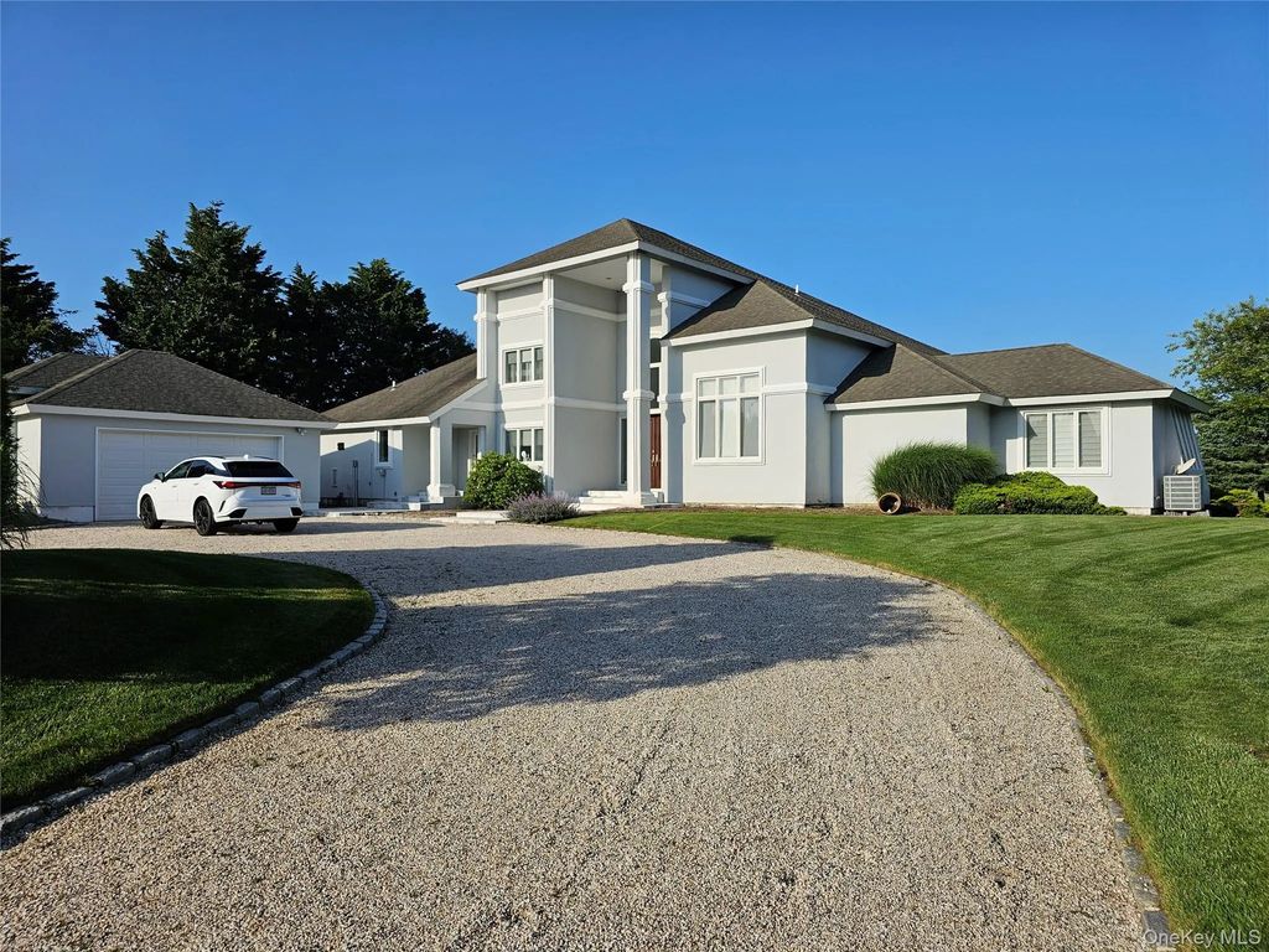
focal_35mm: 23
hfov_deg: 73.9
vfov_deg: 58.9
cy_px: 476
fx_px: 843
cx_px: 634
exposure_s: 1/1027
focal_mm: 6.3
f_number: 1.7
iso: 10
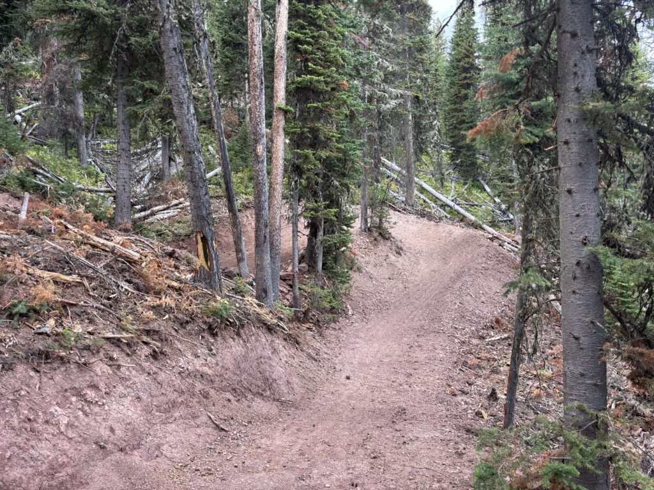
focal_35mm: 26
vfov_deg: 53.1
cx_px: 327
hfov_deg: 67.3
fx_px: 491
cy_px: 245
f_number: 1.6
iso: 40
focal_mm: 5.96
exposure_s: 1/139
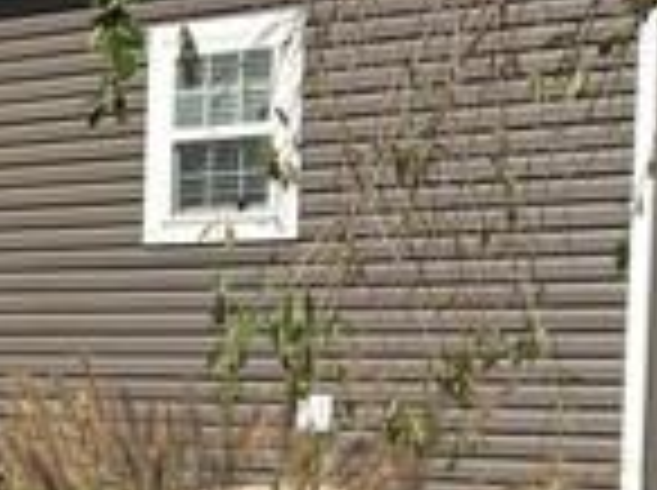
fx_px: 2160
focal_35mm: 114
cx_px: -122
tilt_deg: -1.4
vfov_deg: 12.9
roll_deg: -1.2
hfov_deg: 16.6
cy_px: 436
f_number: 1.5
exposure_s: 1/4115
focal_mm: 5.7
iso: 50
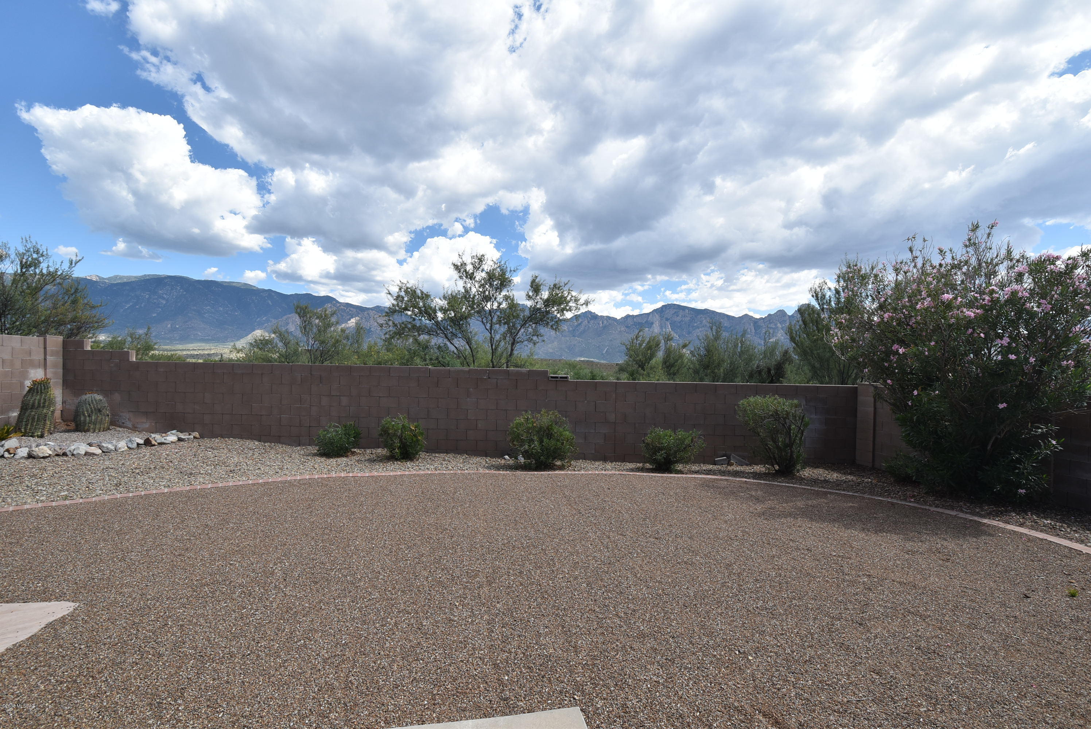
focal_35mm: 15
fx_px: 455
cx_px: 546
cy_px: 364
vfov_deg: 77.4
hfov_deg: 100.3
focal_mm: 10
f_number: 9
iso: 200
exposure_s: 1/320
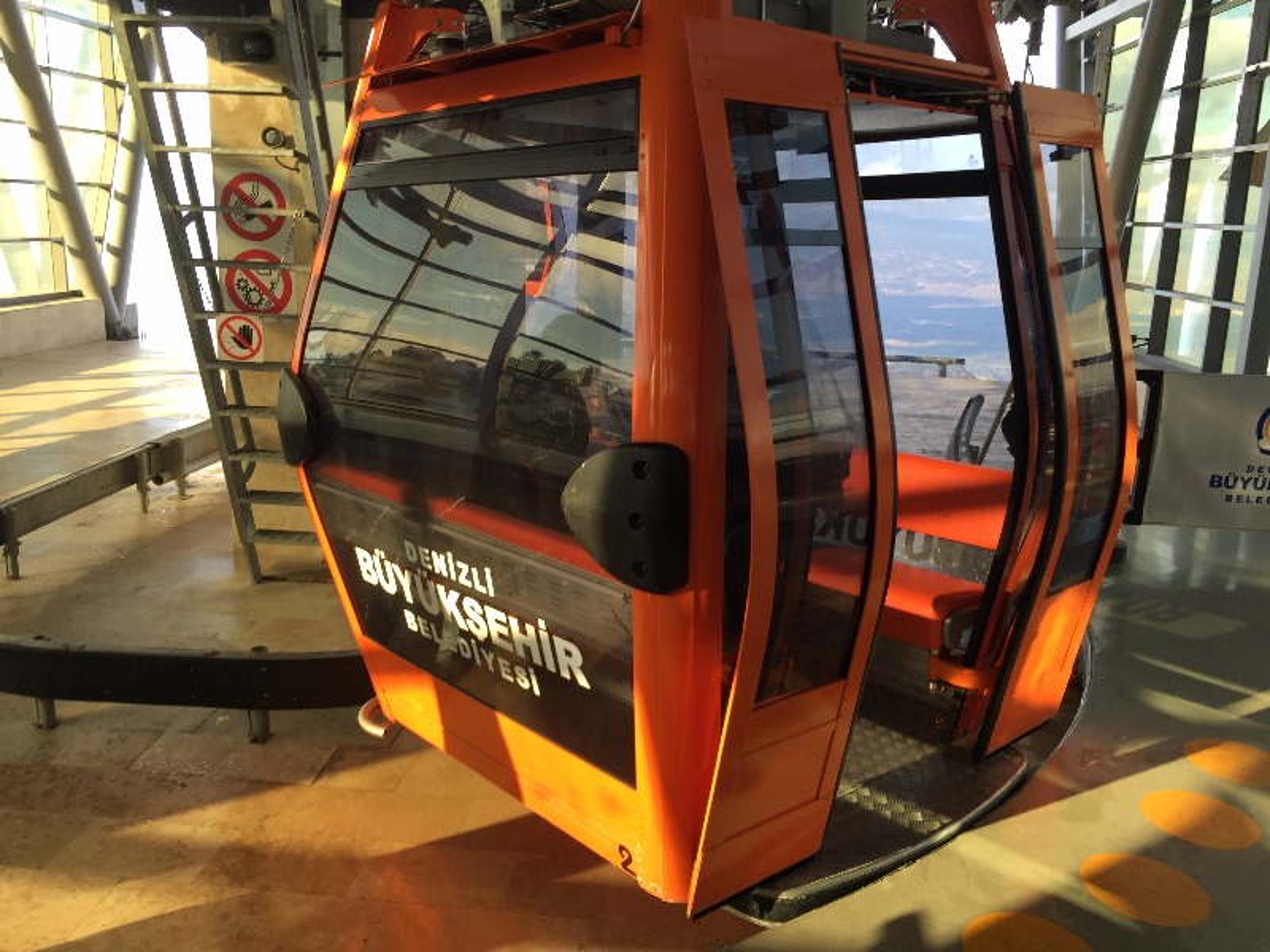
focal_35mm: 29
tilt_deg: -12.1
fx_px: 1064
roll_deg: -3.1
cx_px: 635
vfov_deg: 48.2
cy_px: 476
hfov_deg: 61.7
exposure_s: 1/176
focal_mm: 4.15
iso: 32
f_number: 2.2
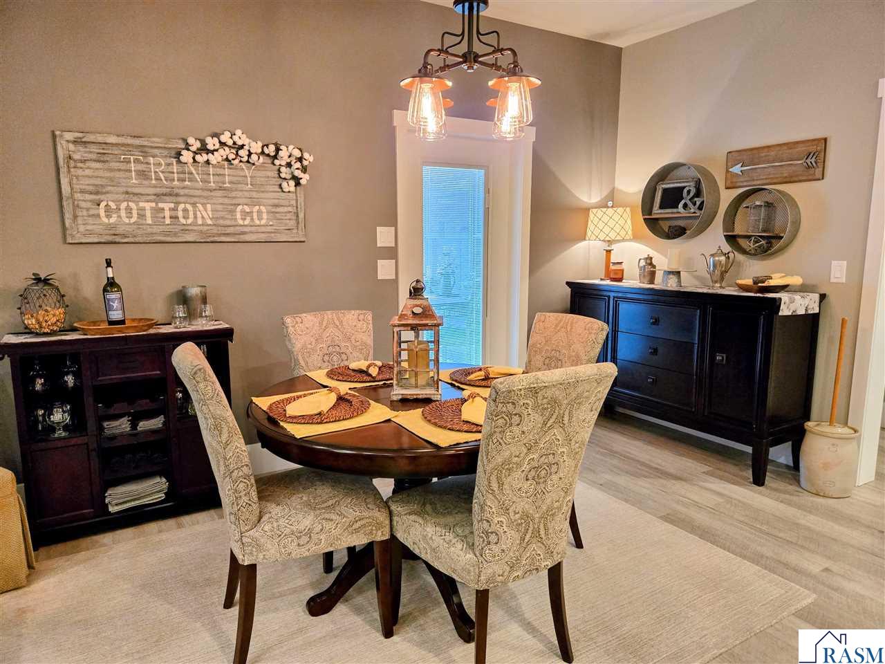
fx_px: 588
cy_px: 332
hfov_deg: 73.9
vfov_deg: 58.9
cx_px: 442
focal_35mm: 23
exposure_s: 1/120
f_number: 1.8
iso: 500
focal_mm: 5.4
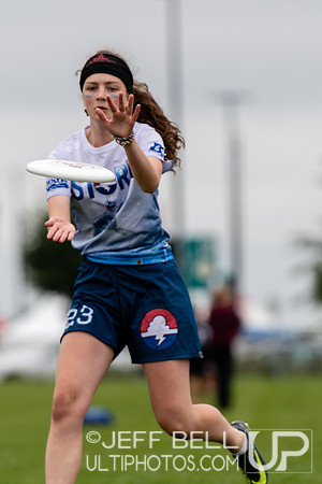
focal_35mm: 450
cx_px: 161
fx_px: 6037
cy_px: 242
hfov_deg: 3.1
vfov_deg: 4.6
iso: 180
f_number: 2.8
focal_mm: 200
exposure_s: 1/1000
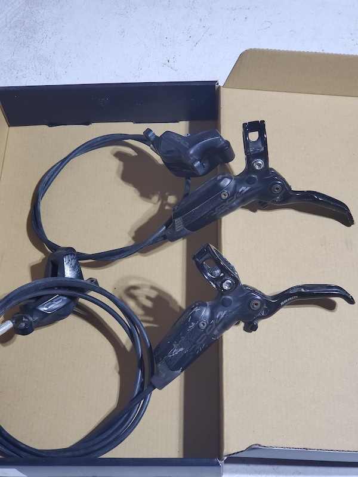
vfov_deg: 36.8
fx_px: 717
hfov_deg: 28.0
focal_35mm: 52
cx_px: 179
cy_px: 238
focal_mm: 6
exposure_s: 1/17
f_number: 2.4
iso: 250
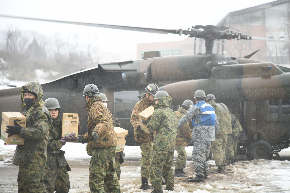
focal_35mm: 120
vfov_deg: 11.4
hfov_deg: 17.1
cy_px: 96
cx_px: 145
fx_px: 967
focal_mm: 120
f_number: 4
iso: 400
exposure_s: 1/125
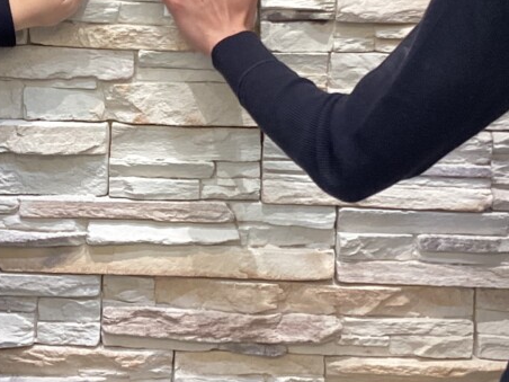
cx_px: 146
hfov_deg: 27.5
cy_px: 12
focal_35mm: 70
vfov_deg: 20.4
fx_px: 1029
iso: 64
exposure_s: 1/60
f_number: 2.4
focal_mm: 3.3
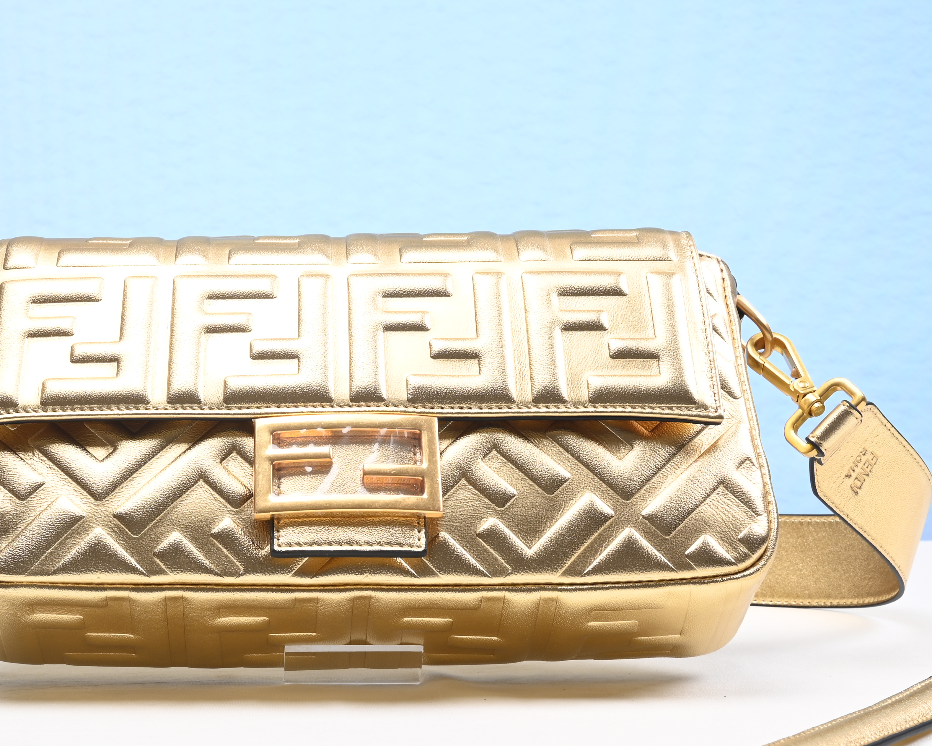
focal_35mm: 68
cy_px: 286
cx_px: 318
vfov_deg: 22.4
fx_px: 1876
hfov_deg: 27.7
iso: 100
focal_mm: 38
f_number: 16
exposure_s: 1/2
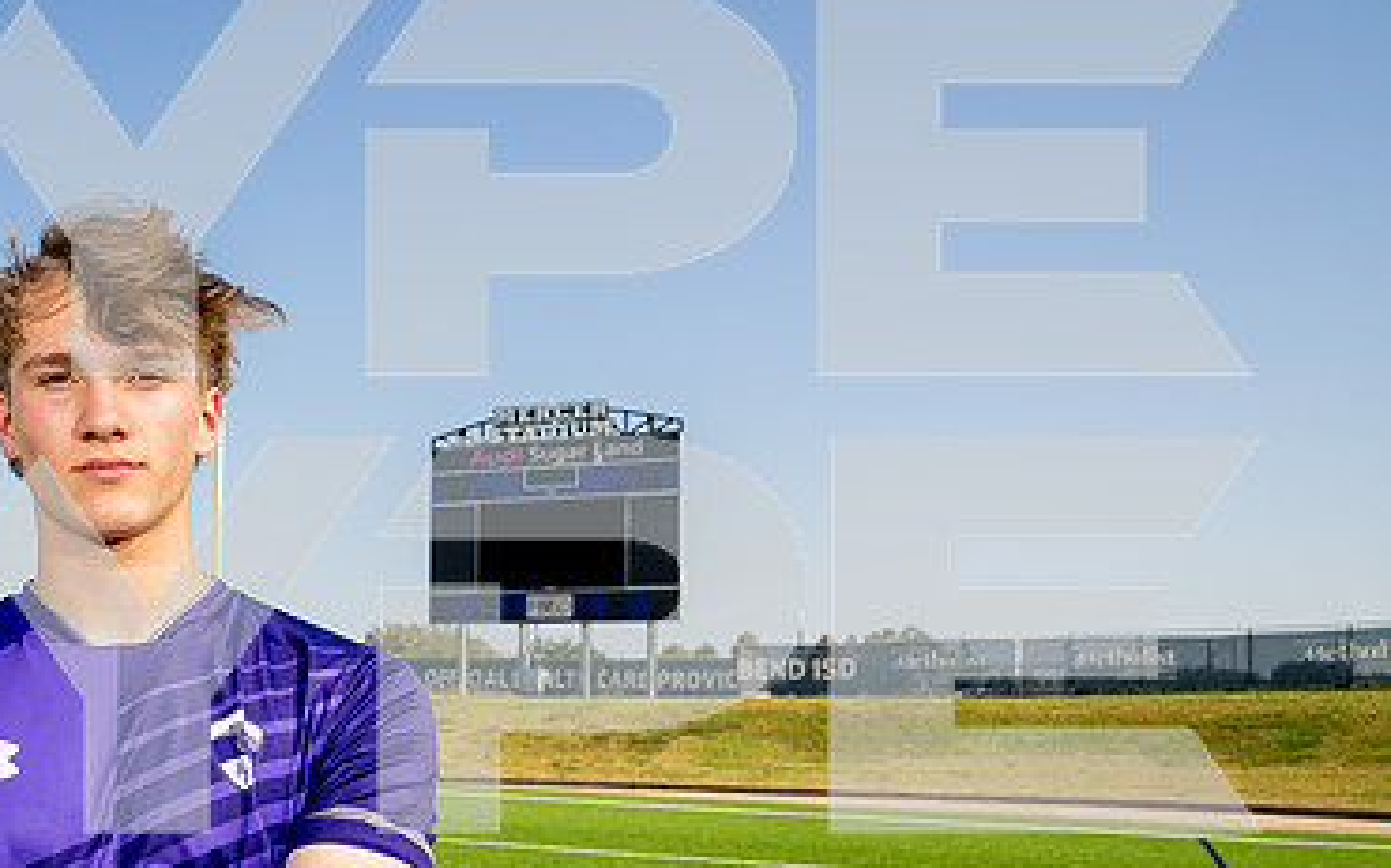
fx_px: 1516
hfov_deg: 47.0
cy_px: 637
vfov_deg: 31.5
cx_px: 305
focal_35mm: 40
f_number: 7.1
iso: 50
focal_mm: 25
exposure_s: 1/125
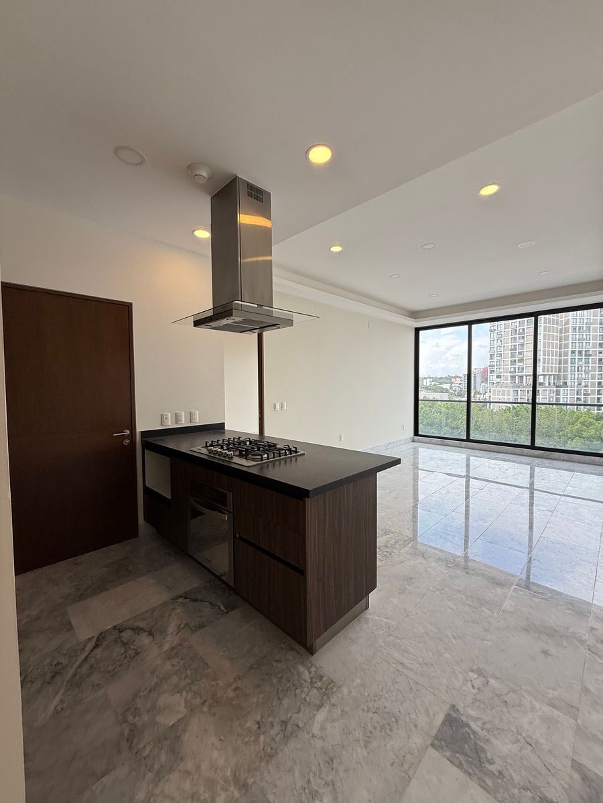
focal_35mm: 14
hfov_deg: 85.7
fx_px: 325
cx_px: 302
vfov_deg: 102.1
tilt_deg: -0.5
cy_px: 402
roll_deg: +0.4
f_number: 2.2
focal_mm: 2.22
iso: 50
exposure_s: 1/231
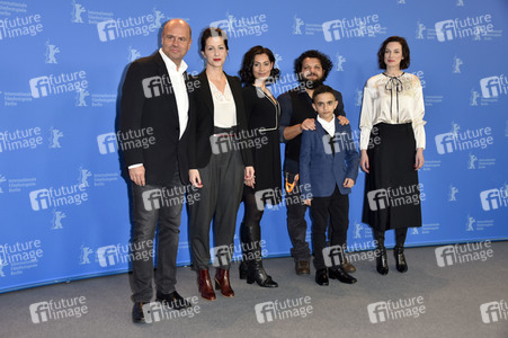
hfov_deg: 48.5
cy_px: 169
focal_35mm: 40
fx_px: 564
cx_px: 254
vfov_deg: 33.4
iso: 640
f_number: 5.6
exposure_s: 1/125
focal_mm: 40
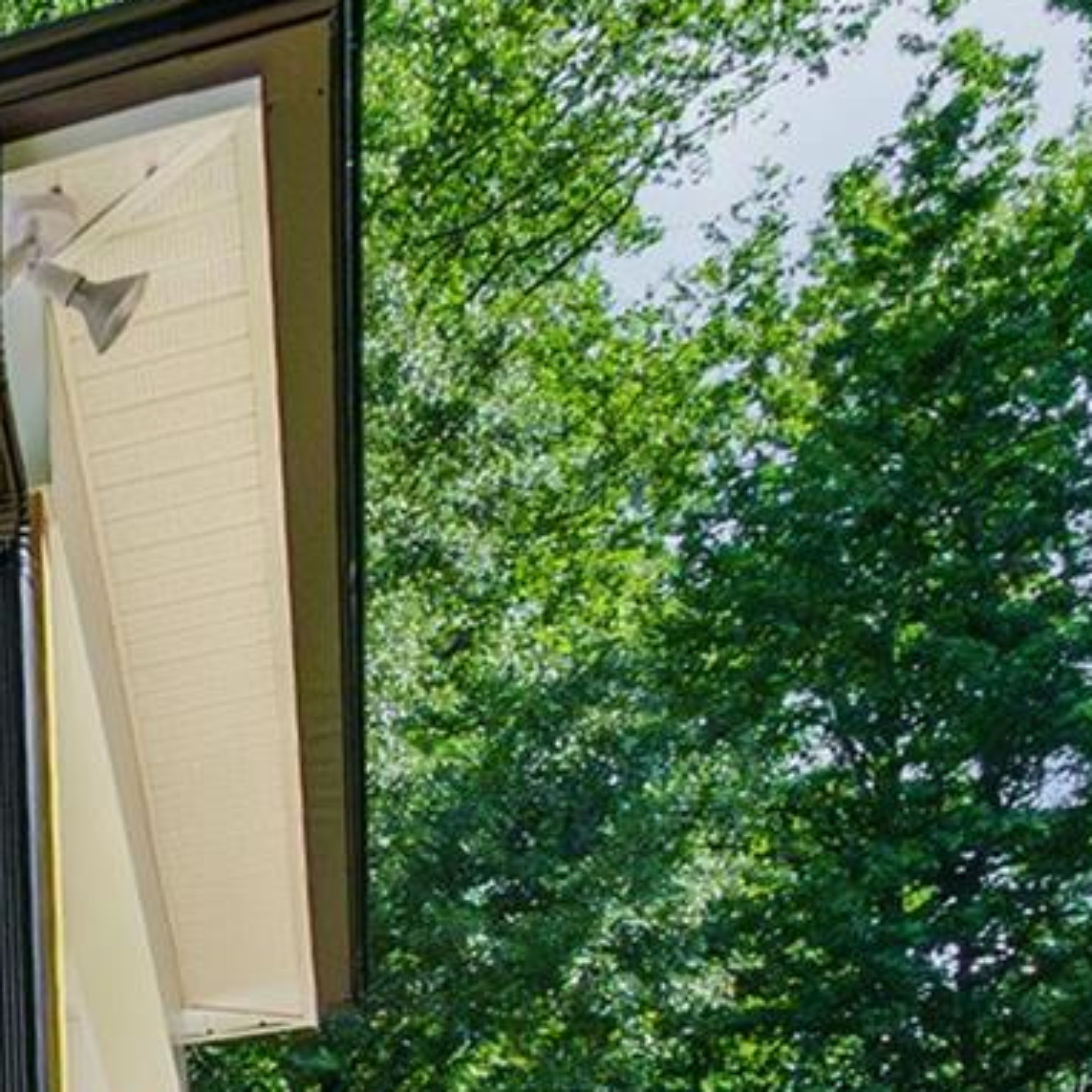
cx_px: -1356
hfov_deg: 15.6
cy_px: 1618
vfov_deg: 20.0
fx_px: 2687
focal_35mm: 75
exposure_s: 1/2000
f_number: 9
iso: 800
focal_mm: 11
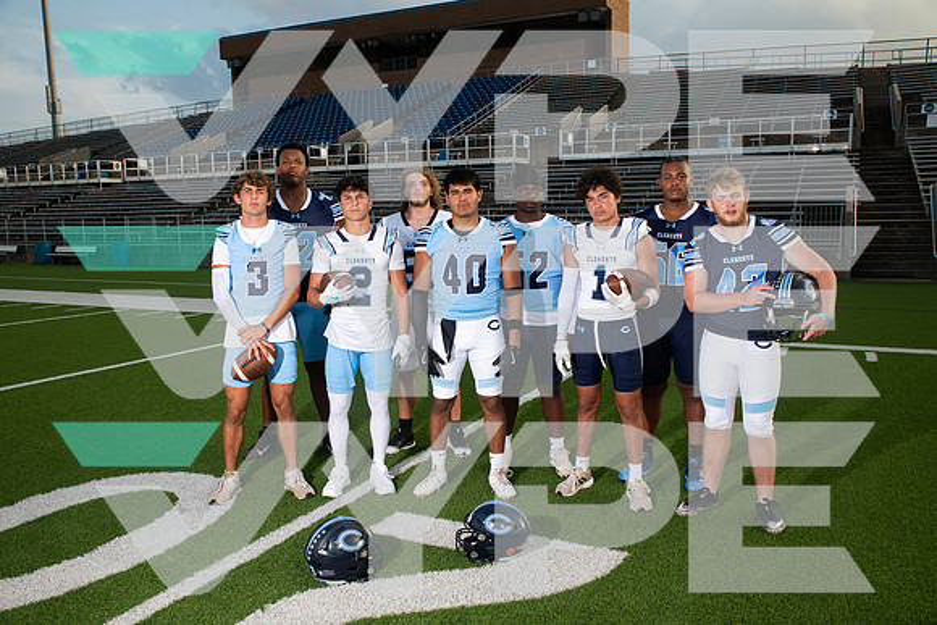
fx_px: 781
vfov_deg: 43.6
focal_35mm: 30
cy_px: 312
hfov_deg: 61.9
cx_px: 468
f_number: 7.1
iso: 160
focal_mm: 30
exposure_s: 1/320
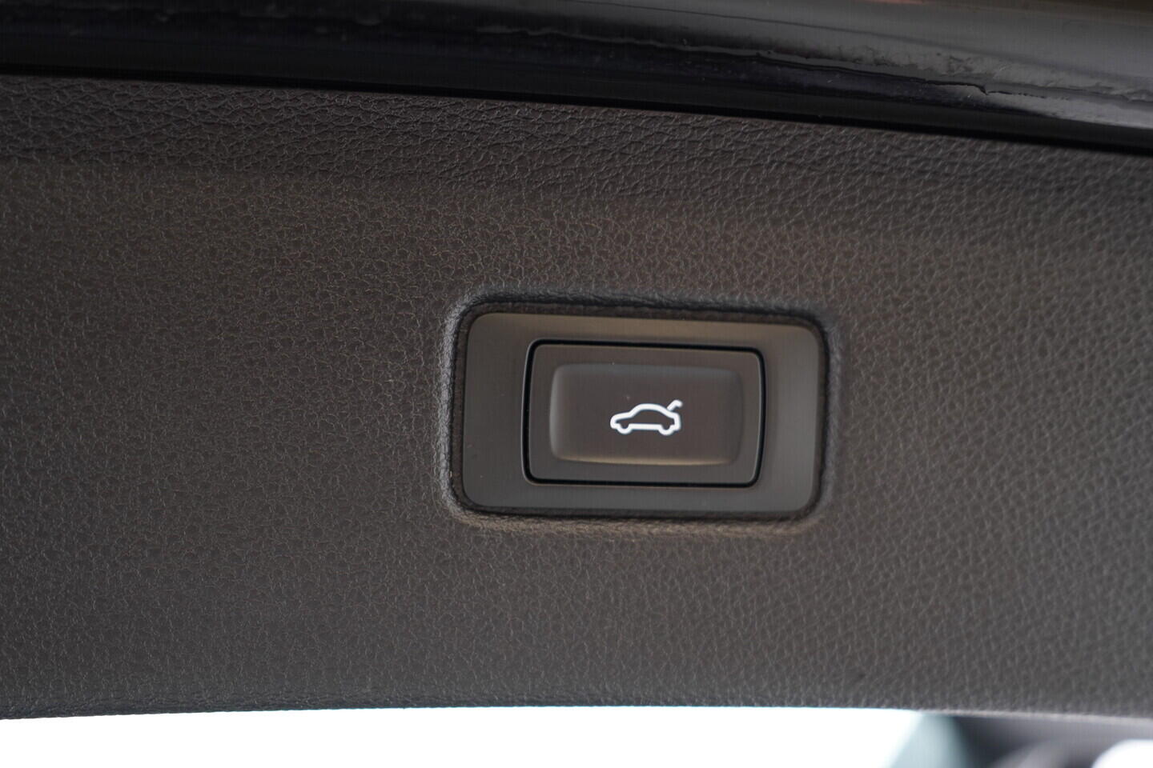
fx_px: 1153
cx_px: 576
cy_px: 384
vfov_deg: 36.9
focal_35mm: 36
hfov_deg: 53.1
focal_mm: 24
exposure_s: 1/40
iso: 400
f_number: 2.8
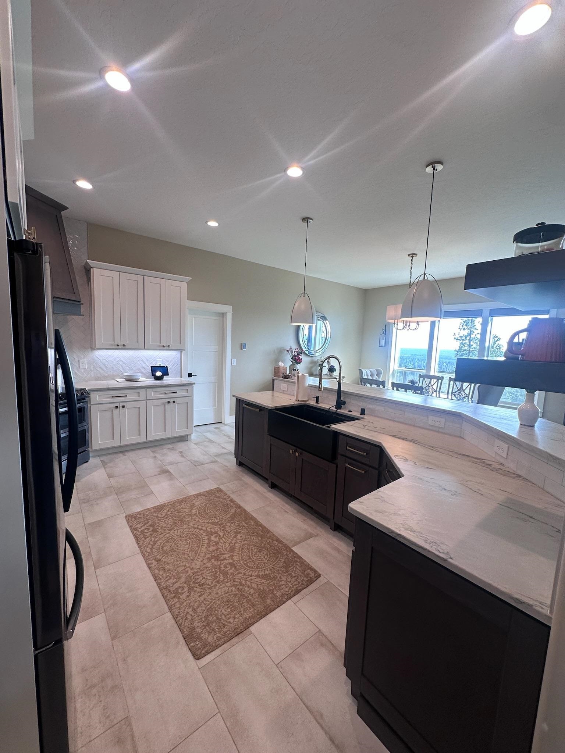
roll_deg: -3.4
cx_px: 282
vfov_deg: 102.1
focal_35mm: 14
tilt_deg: -5.7
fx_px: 305
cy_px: 376
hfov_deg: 85.7
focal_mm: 2.22
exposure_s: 1/120
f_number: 2.2
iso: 80
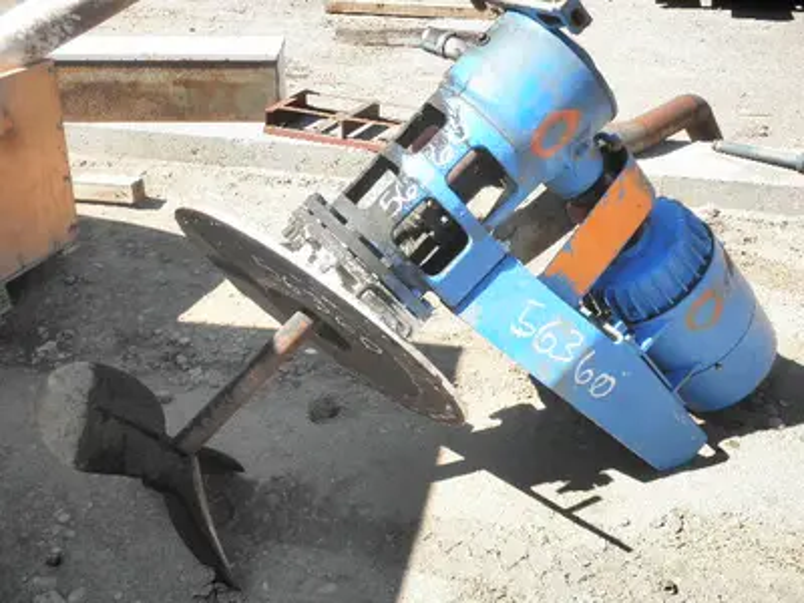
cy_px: 302
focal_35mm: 44
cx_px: 402
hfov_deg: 42.9
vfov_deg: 32.9
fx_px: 1022
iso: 64
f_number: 3.4
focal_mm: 7.9
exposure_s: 1/400
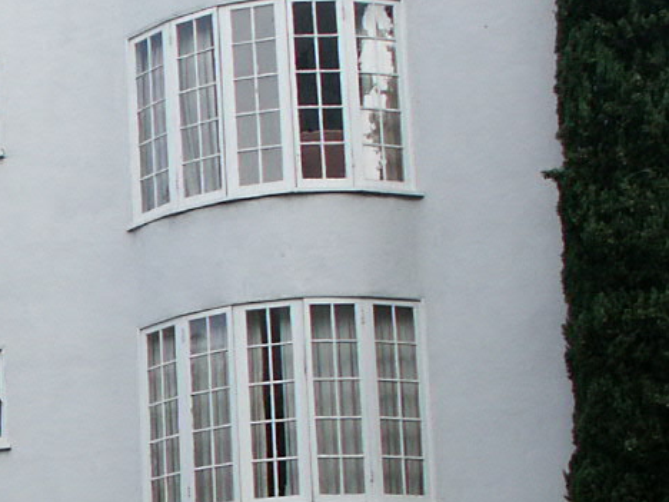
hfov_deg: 17.2
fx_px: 2049
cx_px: -243
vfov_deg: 13.8
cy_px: 486
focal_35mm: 106
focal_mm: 8.03
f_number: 4.5
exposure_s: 1/180
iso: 100
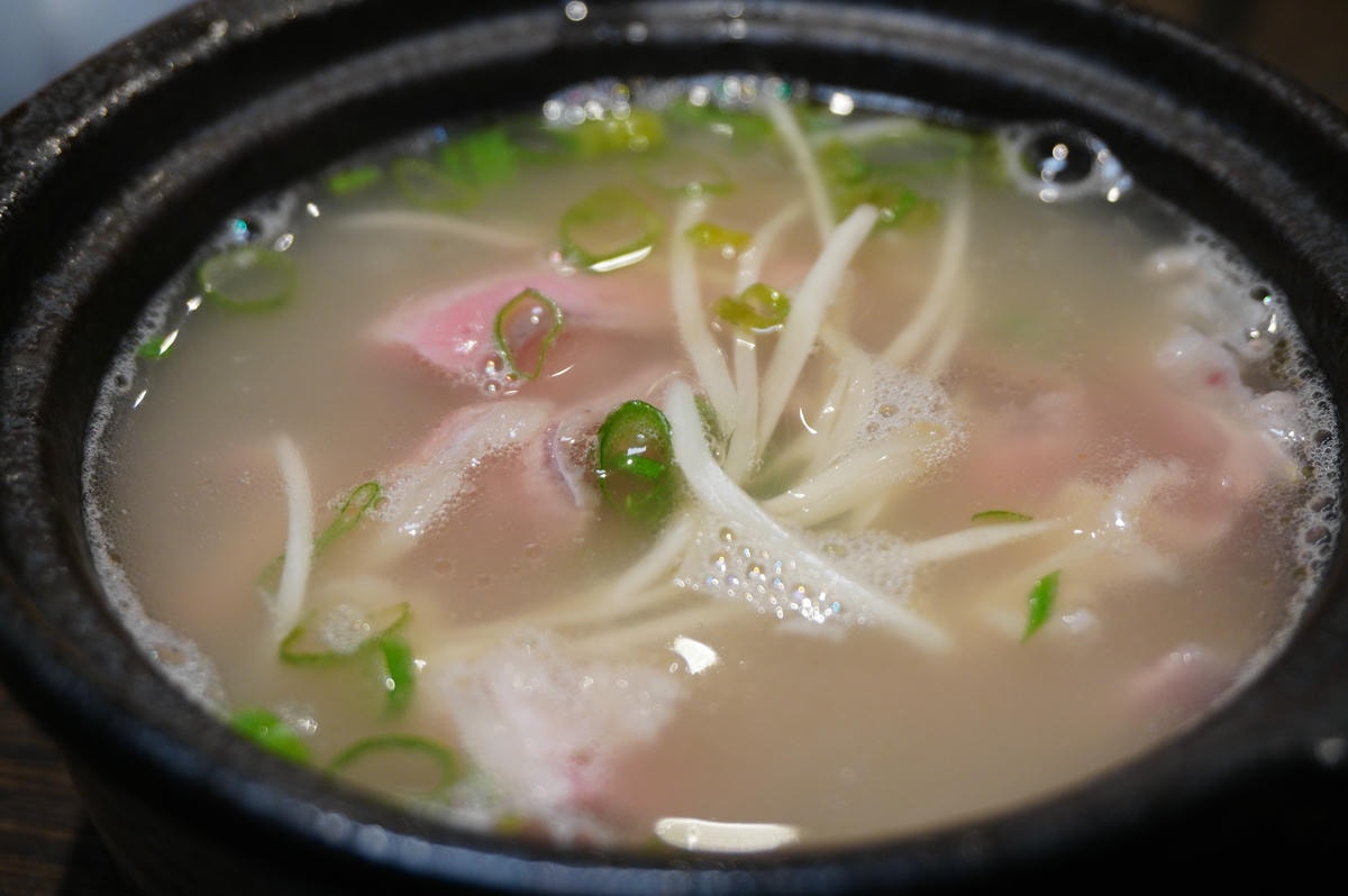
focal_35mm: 50
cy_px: 448
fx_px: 1852
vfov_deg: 27.2
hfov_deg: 40.0
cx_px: 674
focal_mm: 33
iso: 640
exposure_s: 1/50
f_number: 5
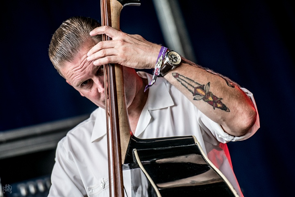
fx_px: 2458
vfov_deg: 4.6
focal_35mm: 300
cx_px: 148
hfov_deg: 6.9
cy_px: 98
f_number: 3.2
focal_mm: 200
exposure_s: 1/250
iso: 160
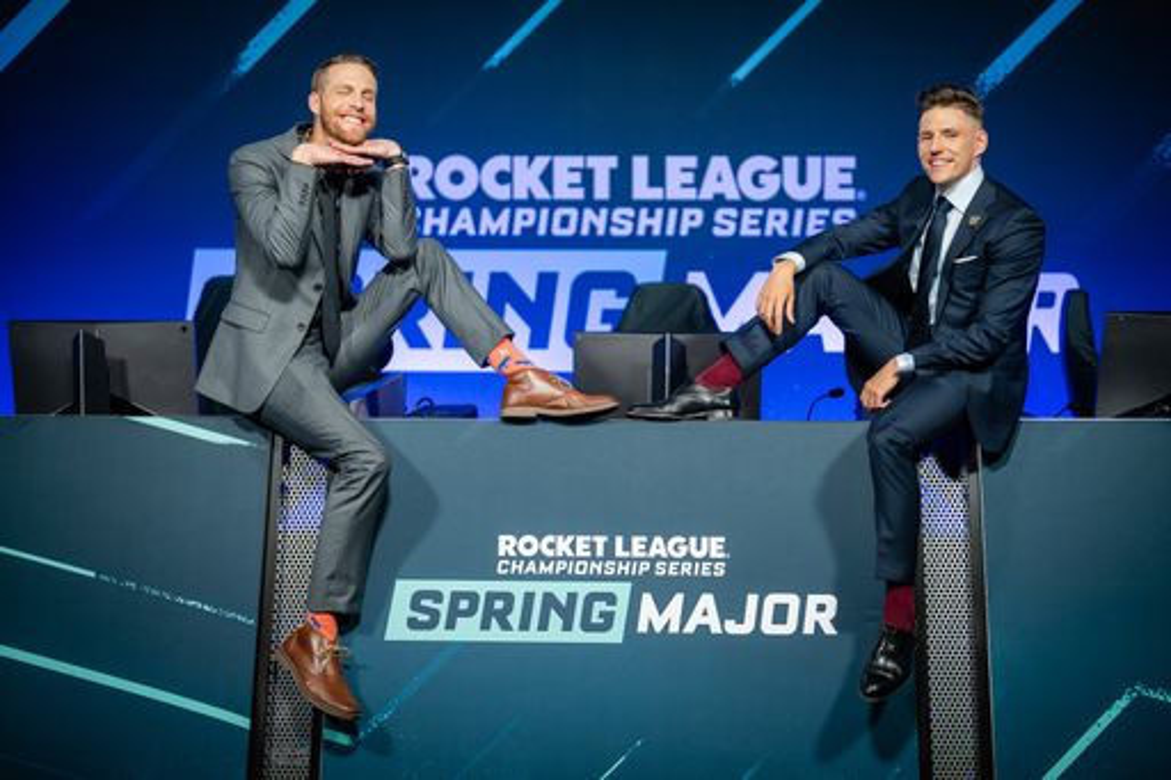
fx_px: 1626
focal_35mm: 50
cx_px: 586
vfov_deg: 27.0
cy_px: 390
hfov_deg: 39.6
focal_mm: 50
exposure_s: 1/300
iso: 400
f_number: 1.4
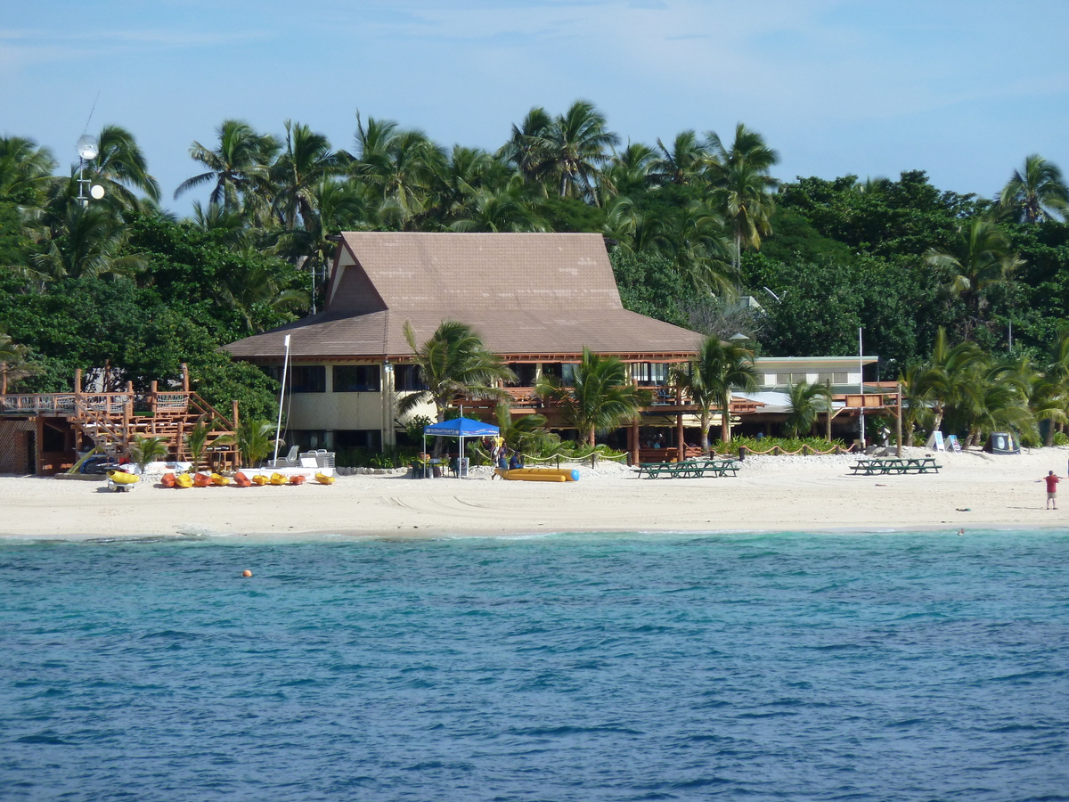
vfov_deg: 6.1
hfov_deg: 8.2
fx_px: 7473
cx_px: 534
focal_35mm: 242
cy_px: 401
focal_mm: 39.7
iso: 160
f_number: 5.6
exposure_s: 1/800
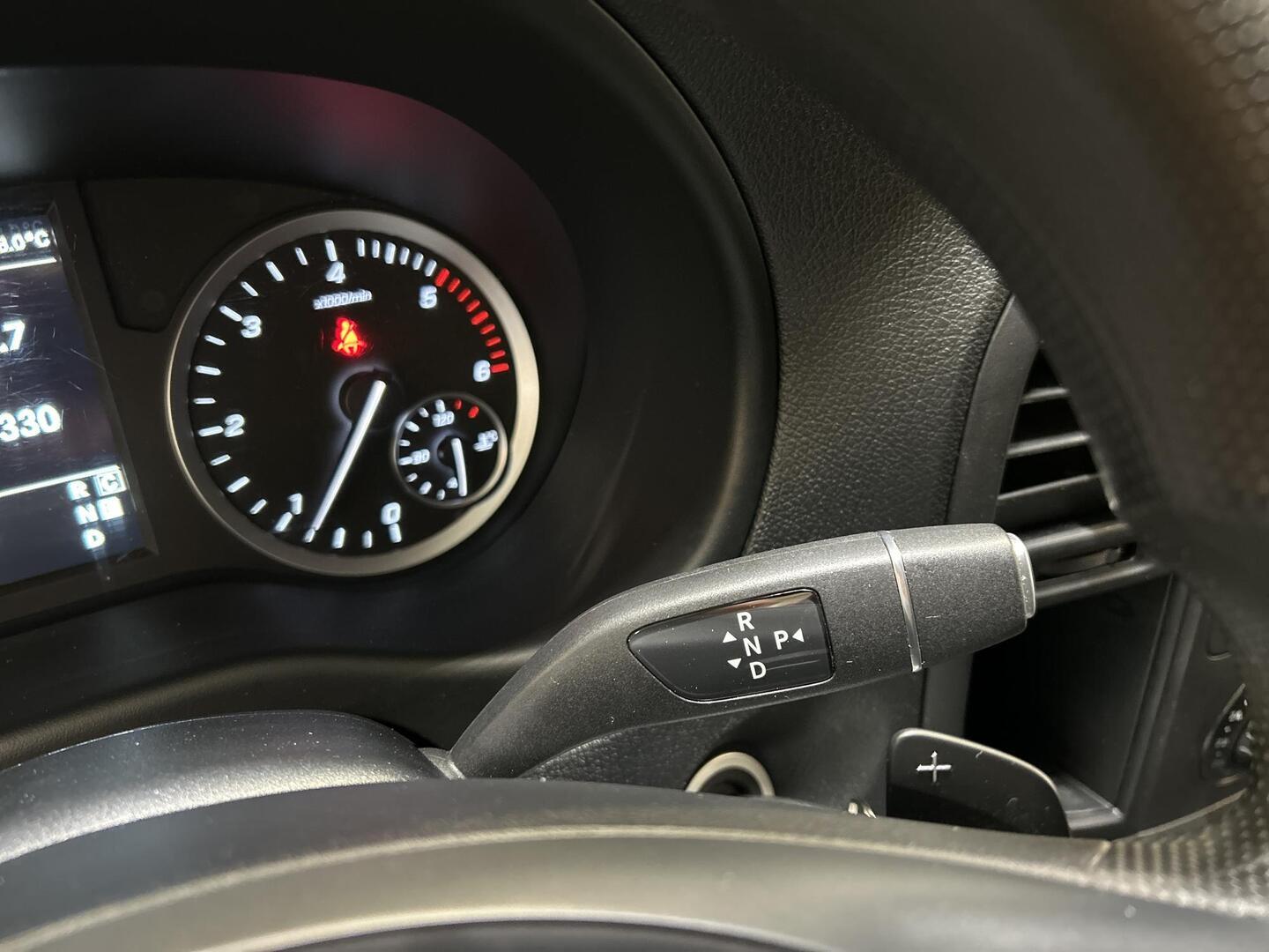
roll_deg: -5.6
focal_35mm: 26
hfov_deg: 67.3
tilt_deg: -38.7
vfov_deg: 53.1
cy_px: 476
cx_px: 634
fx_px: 953
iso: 640
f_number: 1.5
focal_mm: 5.7
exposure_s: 1/33
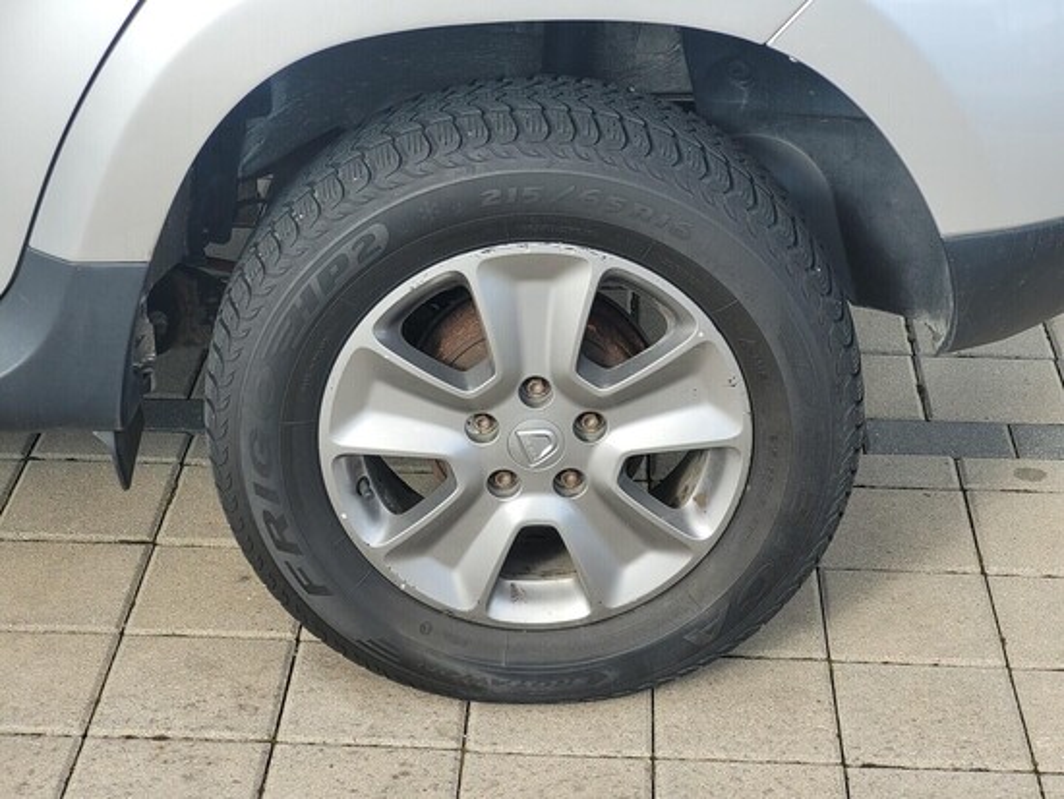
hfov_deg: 25.6
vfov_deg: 19.4
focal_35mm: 76
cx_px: 532
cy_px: 400
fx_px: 2337
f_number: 2.4
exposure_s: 1/237
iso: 25
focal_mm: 7.12
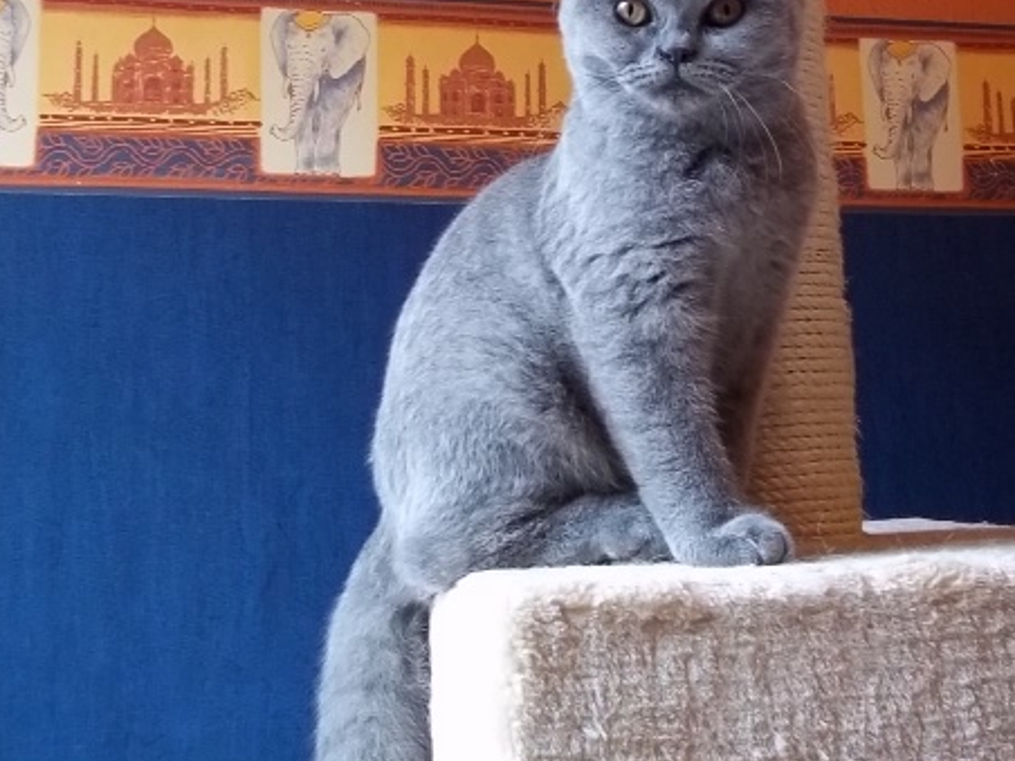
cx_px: 548
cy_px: 236
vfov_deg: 28.3
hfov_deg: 37.5
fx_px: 1495
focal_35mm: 51
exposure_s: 1/25
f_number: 3.1
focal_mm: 6.5
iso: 160
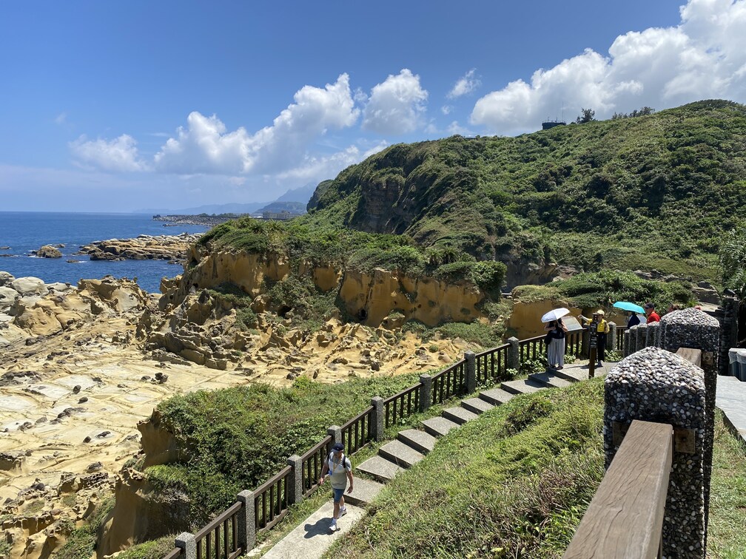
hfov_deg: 67.3
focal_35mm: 26
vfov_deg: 53.1
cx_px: 373
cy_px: 280
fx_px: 560
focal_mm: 4.25
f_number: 1.8
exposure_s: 1/2755
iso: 32
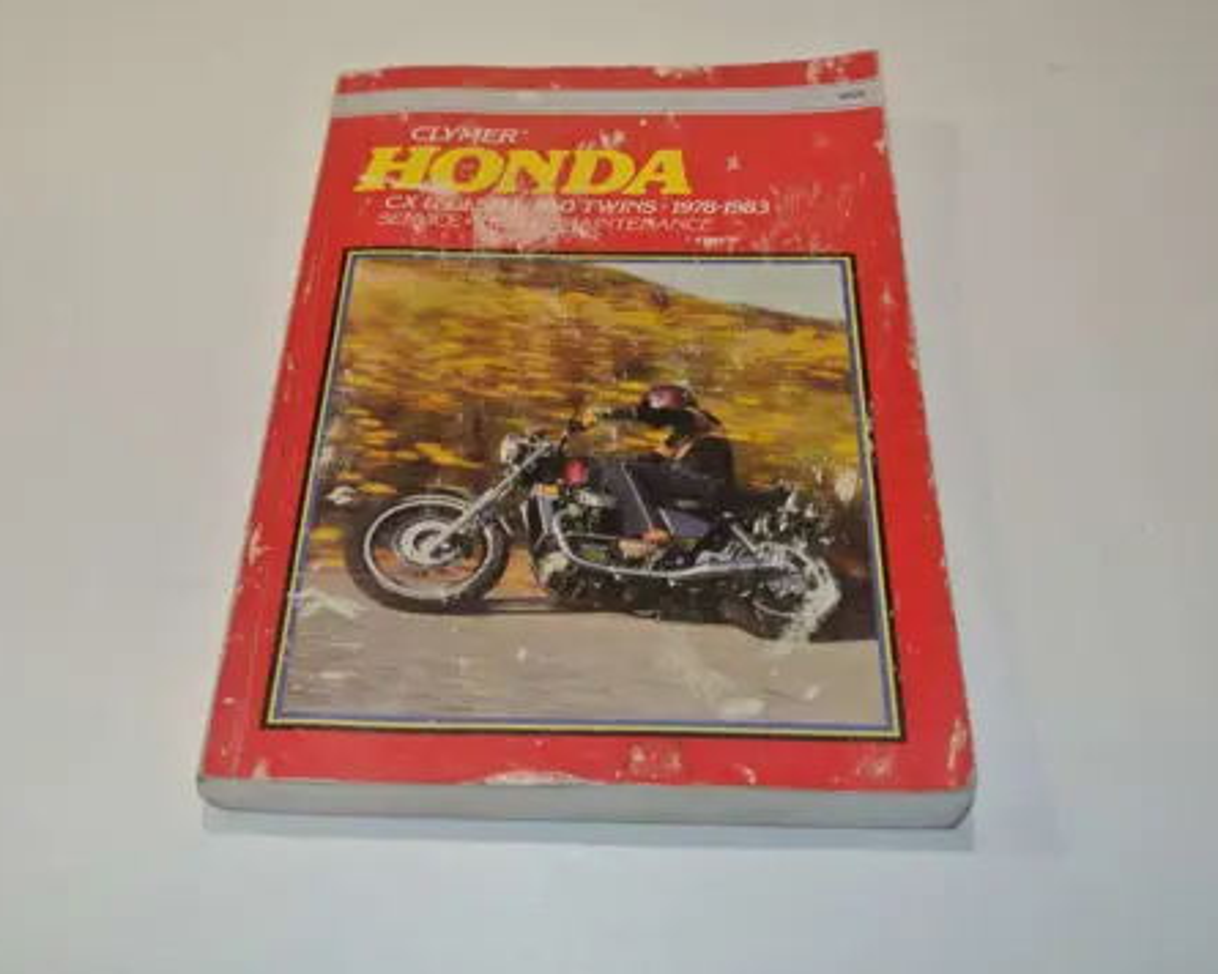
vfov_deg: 35.7
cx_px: 586
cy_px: 490
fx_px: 1514
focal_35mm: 42
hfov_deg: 43.8
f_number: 4
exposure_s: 1/60
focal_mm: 14
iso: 200
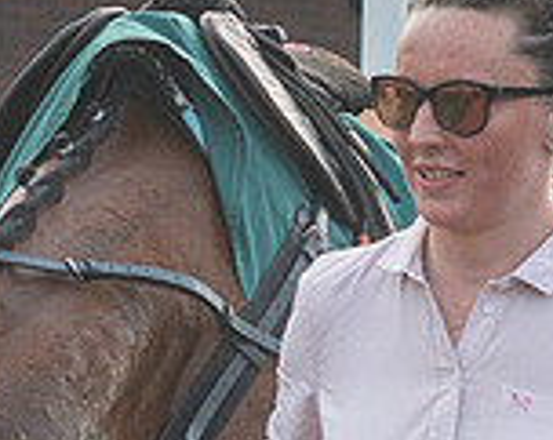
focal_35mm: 472
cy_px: 216
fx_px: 7710
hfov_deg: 4.1
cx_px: 237
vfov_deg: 3.3
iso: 200
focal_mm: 50
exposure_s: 1/500
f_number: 5
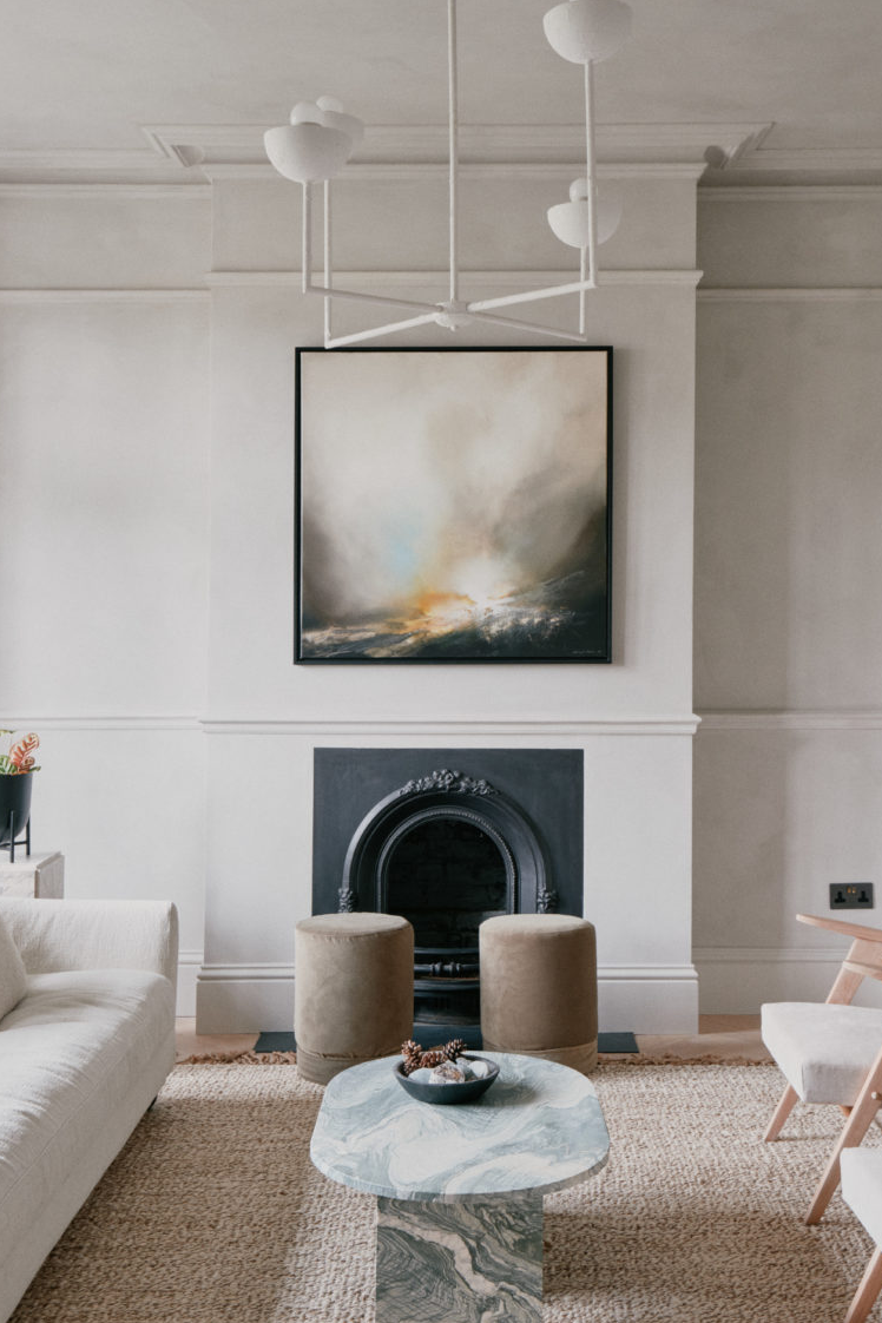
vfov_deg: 50.7
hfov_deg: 35.1
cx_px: 447
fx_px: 1396
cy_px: 647
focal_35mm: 38
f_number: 11
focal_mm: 24.9
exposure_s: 1.5
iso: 200
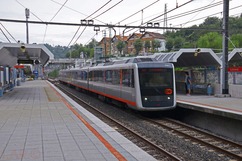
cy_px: 80
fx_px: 302
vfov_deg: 29.7
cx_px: 121
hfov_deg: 43.7
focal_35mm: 45
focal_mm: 30
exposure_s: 1/250
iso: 400
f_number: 6.3
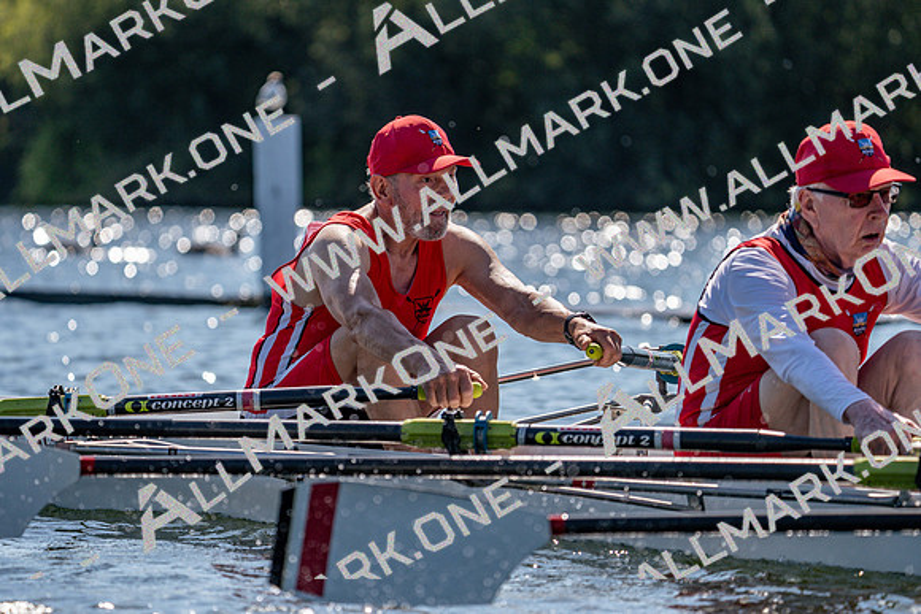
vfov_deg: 4.8
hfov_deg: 7.3
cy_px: 307
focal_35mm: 284
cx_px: 460
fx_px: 7267
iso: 200
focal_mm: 284
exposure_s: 1/1600
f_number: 5.6
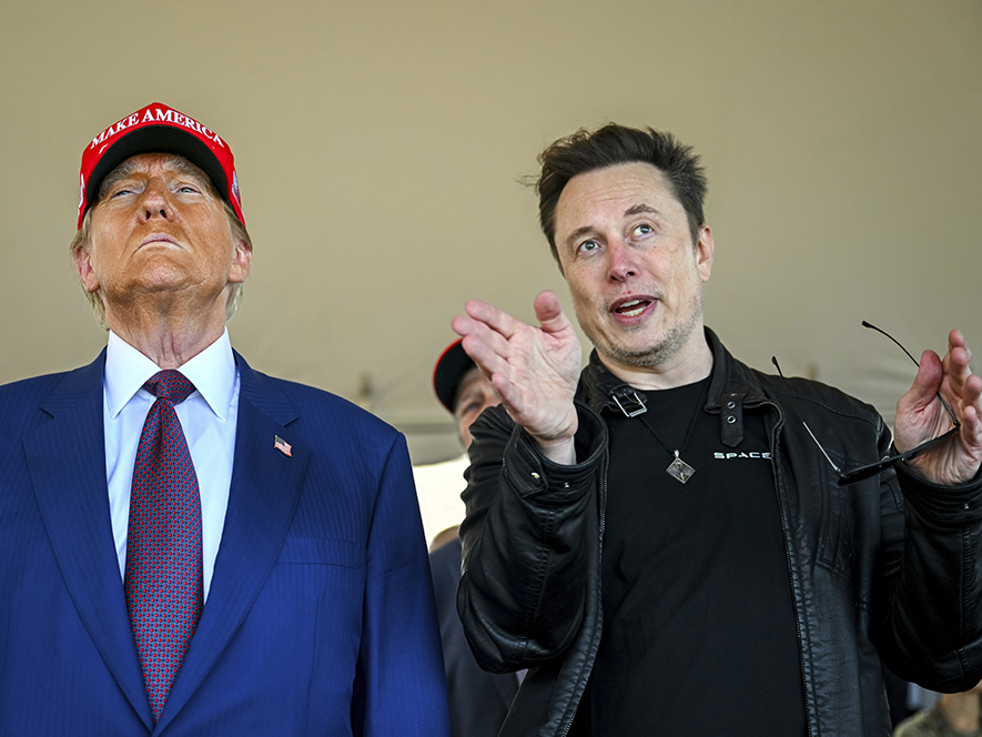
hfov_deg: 30.7
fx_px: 1787
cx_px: 442
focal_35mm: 63
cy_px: 369
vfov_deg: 23.3
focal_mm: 58
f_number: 3.2
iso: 400
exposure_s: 1/640
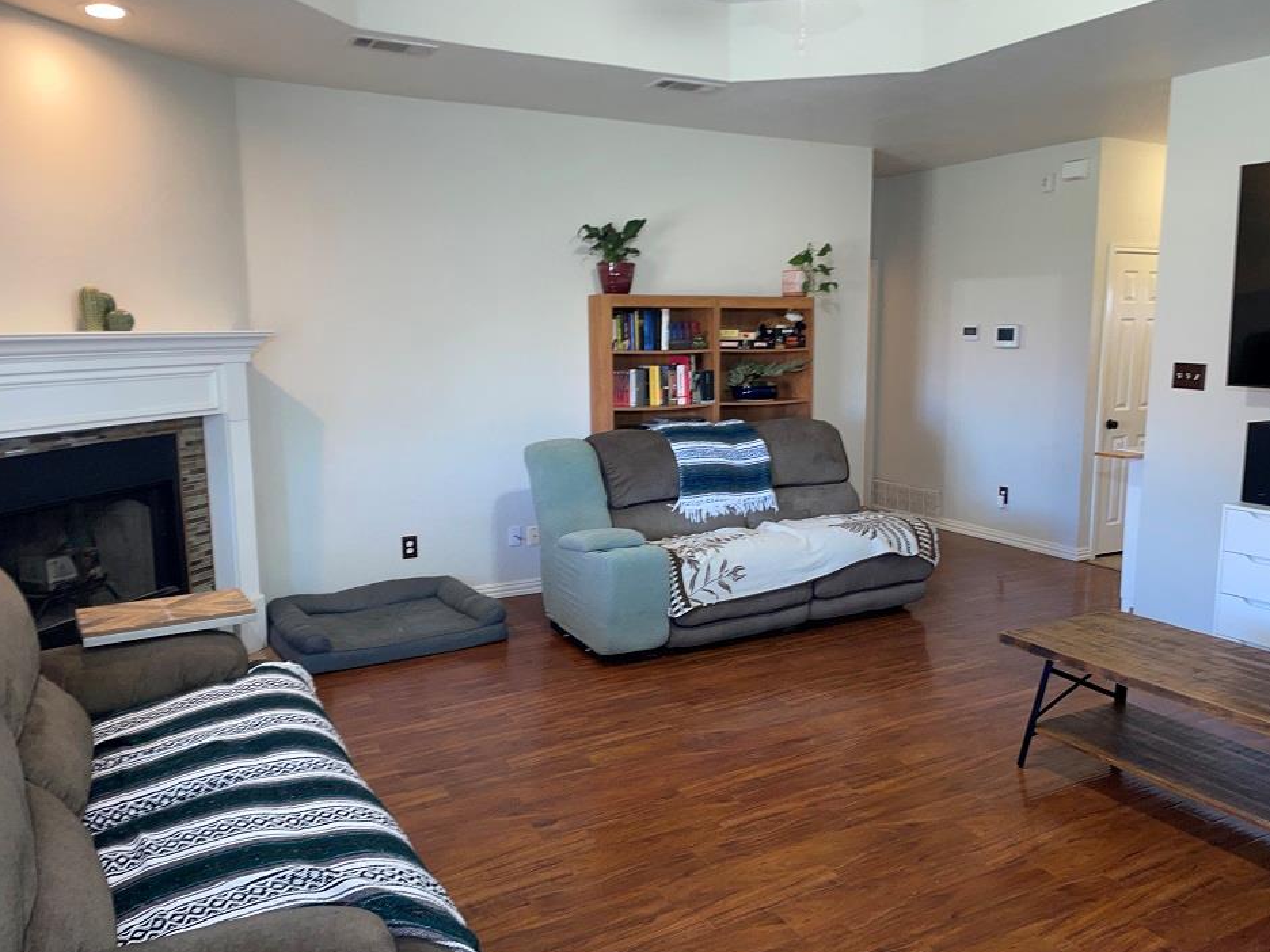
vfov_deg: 49.7
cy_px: 465
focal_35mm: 28
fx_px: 1027
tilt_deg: -9.8
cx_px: 682
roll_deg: +0.4
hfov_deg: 63.4
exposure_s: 1/33
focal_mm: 4.2
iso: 32
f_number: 1.6
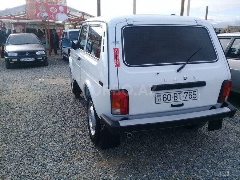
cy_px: 90
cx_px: 120
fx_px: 215
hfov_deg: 58.4
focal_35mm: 31
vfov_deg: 45.4
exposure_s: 1/621
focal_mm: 3.3
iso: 50
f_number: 2.2
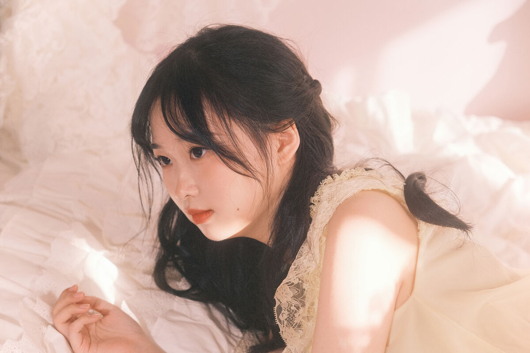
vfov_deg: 16.5
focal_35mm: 83
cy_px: 176
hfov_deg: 24.5
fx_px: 1222
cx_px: 265
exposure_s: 1/500
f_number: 2.8
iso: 640
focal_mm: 55
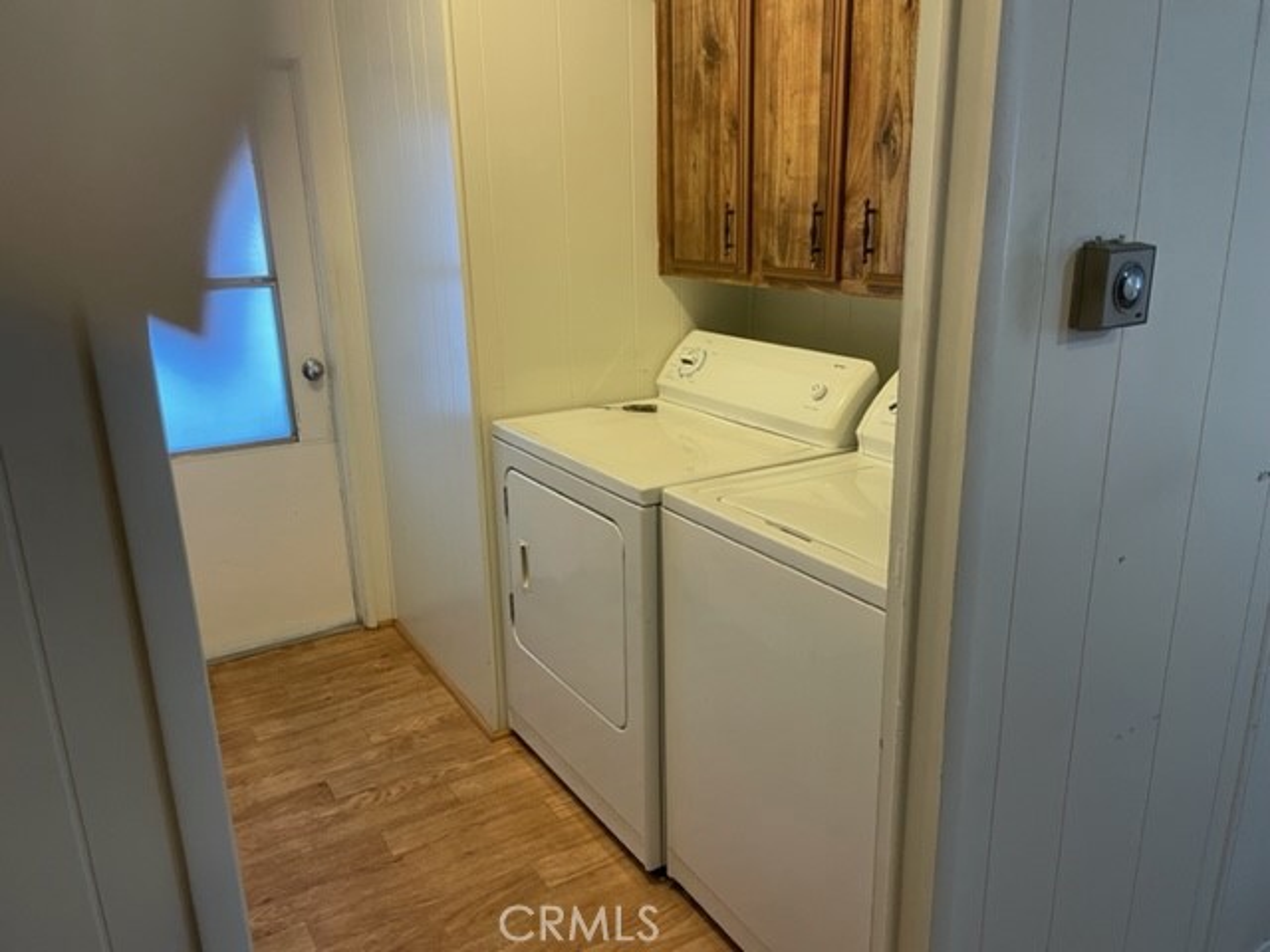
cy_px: 476
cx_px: 635
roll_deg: +1.5
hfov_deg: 67.3
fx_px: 954
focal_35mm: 26
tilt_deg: -18.8
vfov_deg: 53.1
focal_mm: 4.2
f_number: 1.6
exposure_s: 1/60
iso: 125
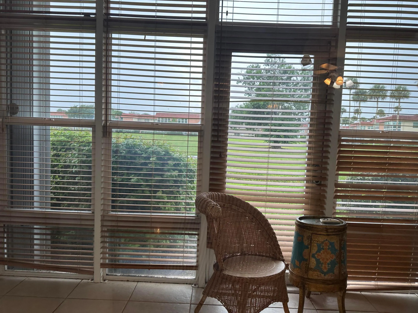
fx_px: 290
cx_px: 209
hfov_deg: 71.6
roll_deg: -2.5
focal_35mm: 24
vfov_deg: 56.8
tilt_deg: -3.5
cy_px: 156
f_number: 1.78
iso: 100
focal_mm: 6.86
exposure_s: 1/120
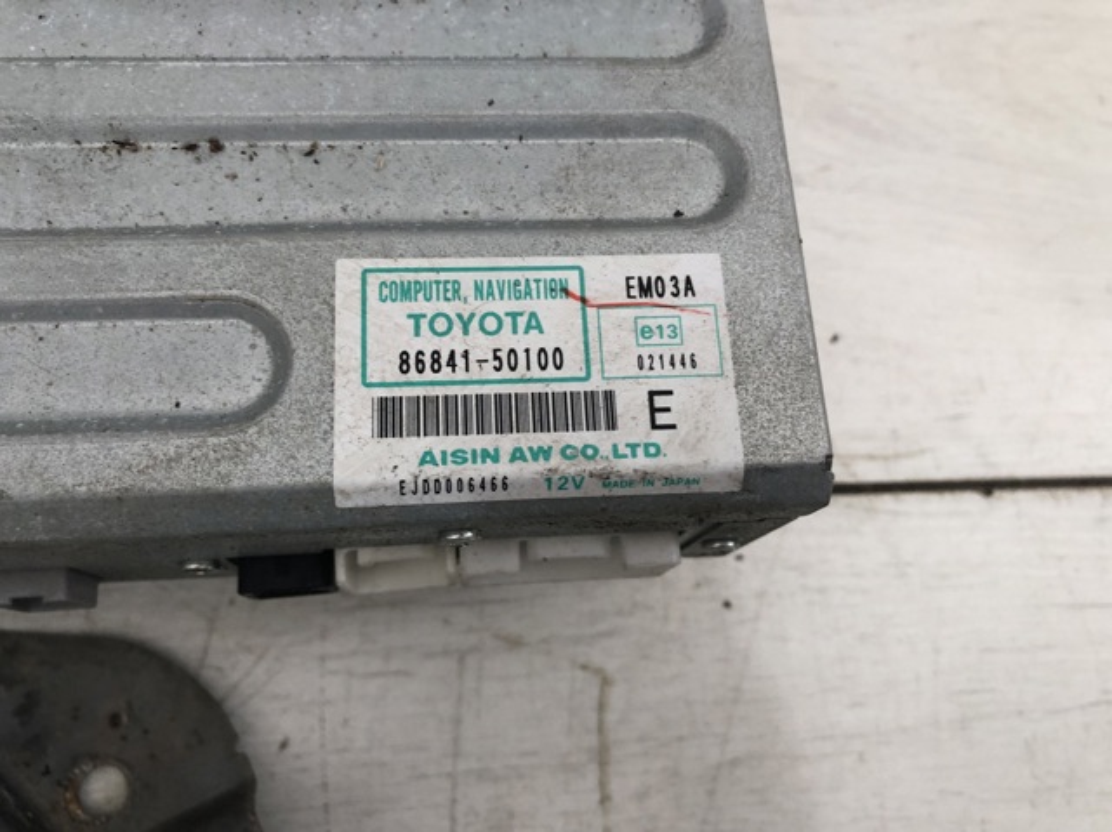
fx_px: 899
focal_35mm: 28
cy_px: 416
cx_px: 556
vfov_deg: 49.7
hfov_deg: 63.5
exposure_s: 1/15
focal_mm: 3.99
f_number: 1.8
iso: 50
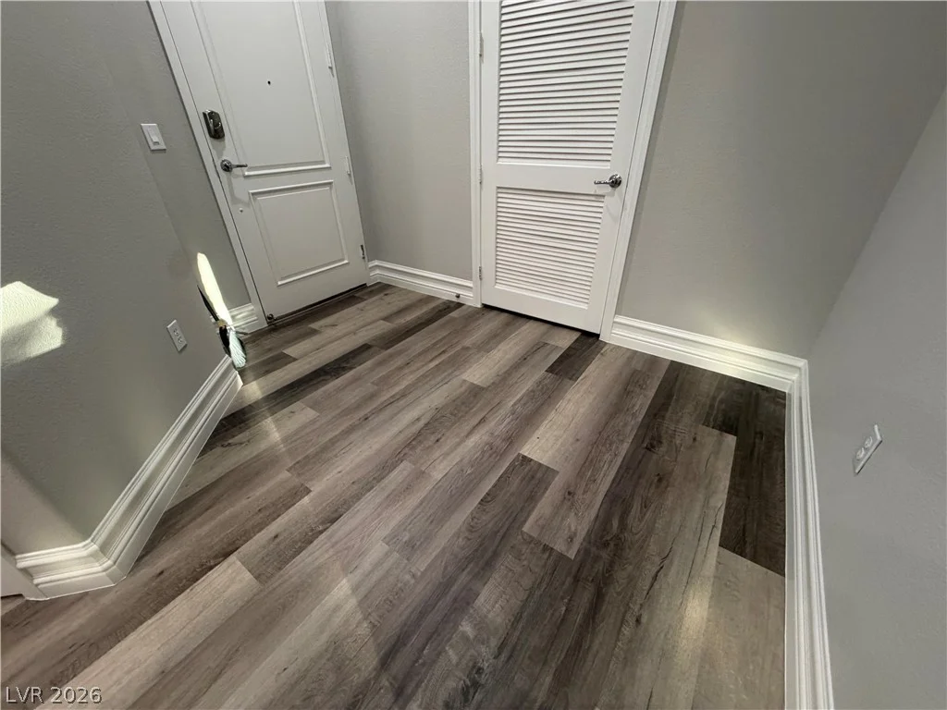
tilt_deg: -32.9
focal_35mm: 14
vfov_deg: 85.7
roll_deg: +1.0
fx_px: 383
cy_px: 355
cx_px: 474
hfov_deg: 102.1
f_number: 2.2
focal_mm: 2.22
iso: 250
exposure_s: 1/60
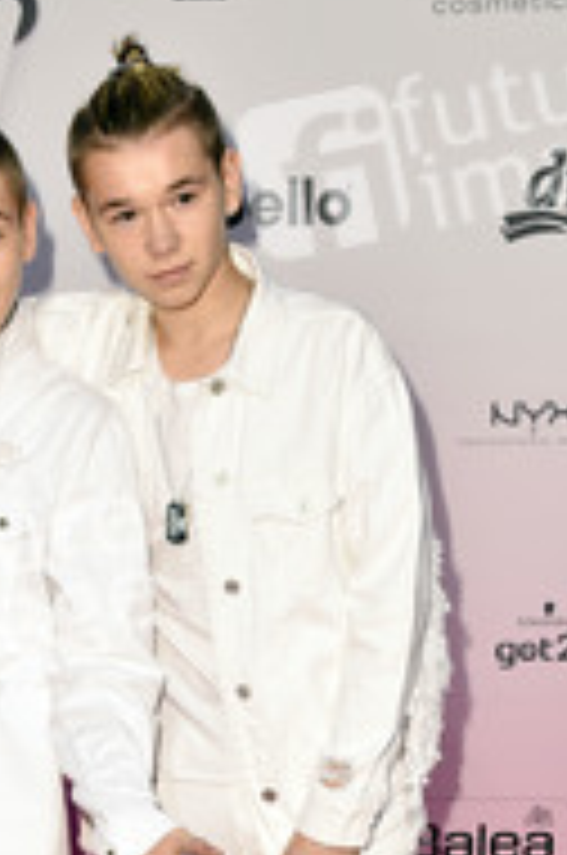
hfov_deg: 16.8
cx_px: 58
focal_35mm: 80
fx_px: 1897
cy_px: 828
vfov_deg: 24.4
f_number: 6.3
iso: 640
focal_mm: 38
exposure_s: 1/200
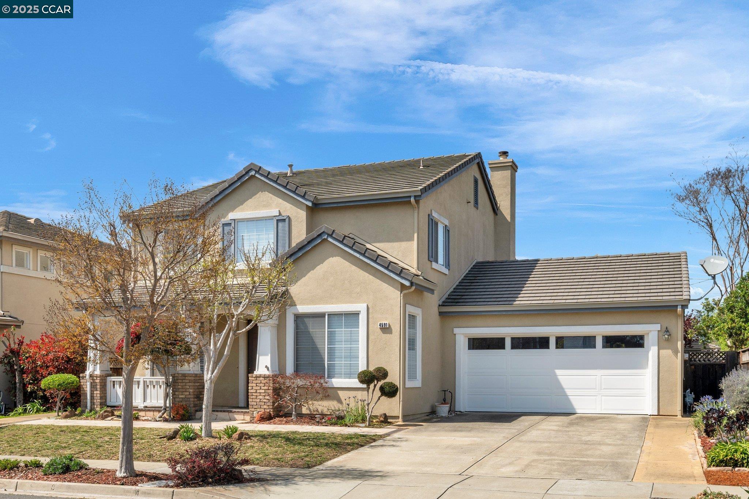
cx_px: 374
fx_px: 749
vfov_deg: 36.9
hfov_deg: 53.1
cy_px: 250
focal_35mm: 36
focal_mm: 24
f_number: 10
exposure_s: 1/200
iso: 100
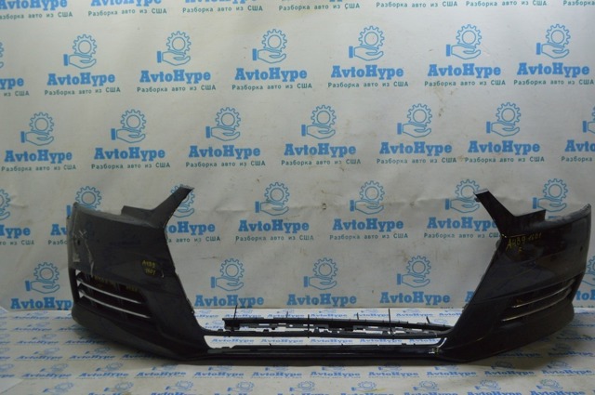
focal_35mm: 33
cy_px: 198
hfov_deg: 57.3
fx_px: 545
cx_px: 298
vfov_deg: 39.9
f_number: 5.6
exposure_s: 1/40
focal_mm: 22
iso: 400
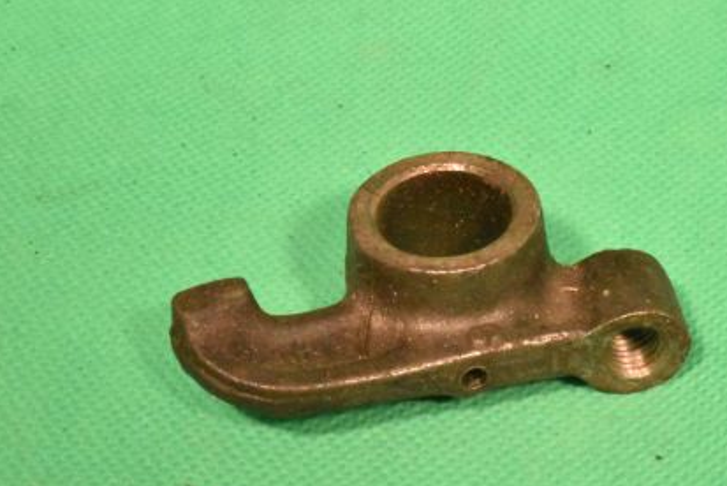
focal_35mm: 120
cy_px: 292
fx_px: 2419
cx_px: 465
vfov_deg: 11.5
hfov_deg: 17.1
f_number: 36
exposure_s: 1/100
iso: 12800
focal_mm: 55
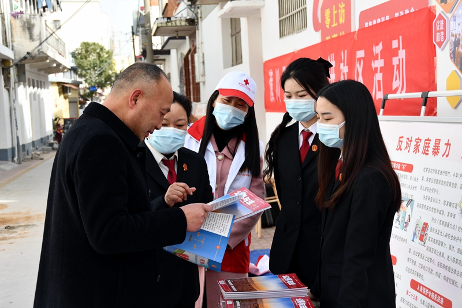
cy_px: 154
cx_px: 231
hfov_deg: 31.9
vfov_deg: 21.6
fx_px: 808
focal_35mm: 63
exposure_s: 1/200
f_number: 7.1
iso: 160
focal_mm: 42
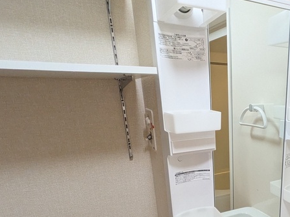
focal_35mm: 30
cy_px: 176
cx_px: 245
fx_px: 251
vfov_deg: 44.4
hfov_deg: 54.4
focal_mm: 1.83
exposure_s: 1/60
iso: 413
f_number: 2.2
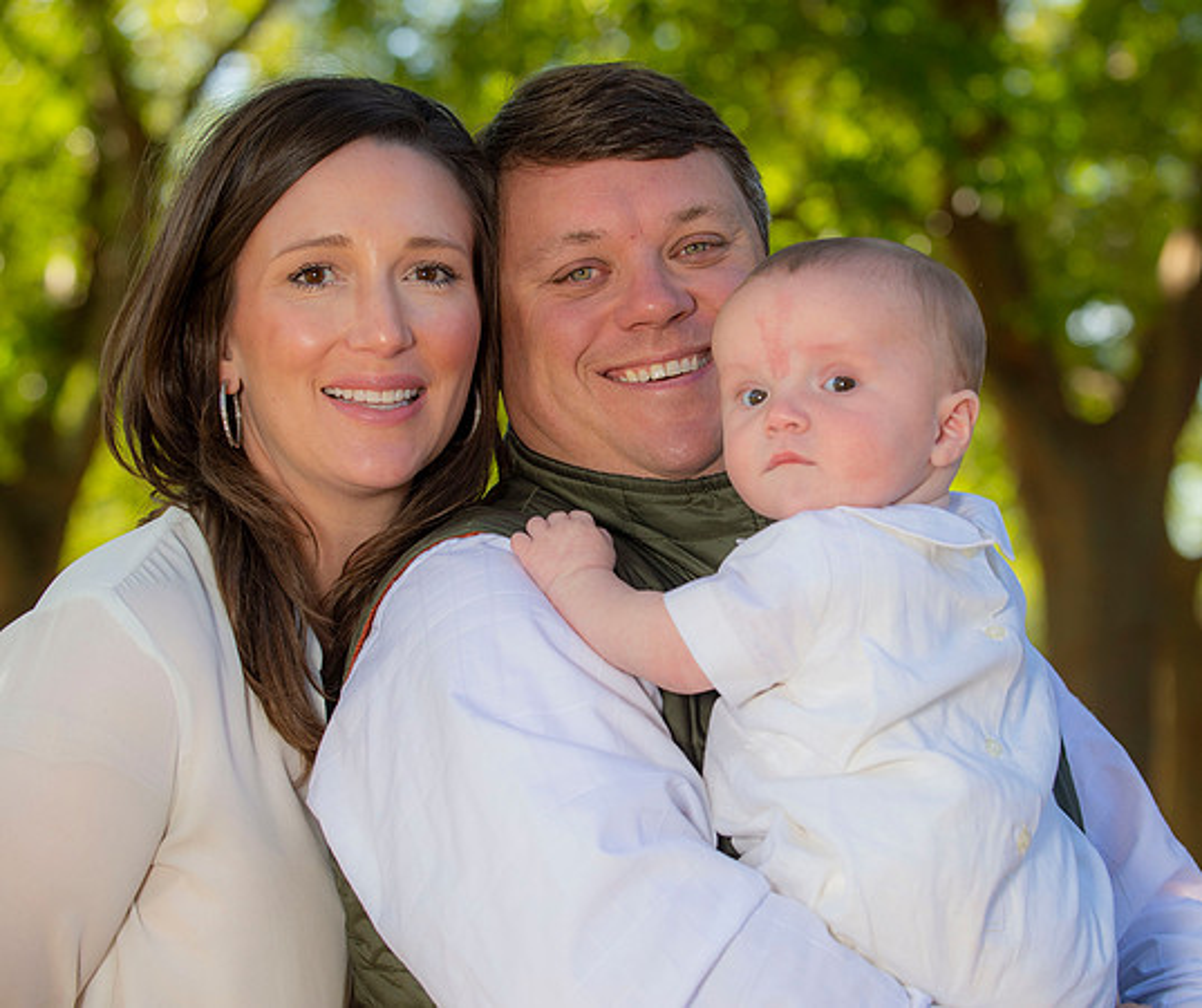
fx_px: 3610
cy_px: 504
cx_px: 715
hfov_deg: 18.9
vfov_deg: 15.9
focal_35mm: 100
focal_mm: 86
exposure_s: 1/250
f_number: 6.3
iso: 250
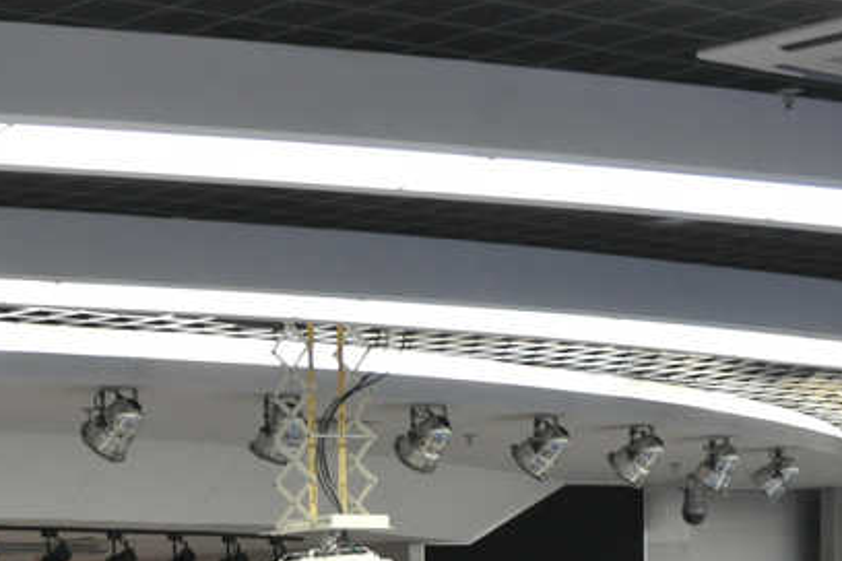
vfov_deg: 10.3
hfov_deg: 15.8
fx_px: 2947
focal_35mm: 126
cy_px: 1015
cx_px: -101
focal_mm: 34
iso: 1000
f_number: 5.6
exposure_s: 1/25
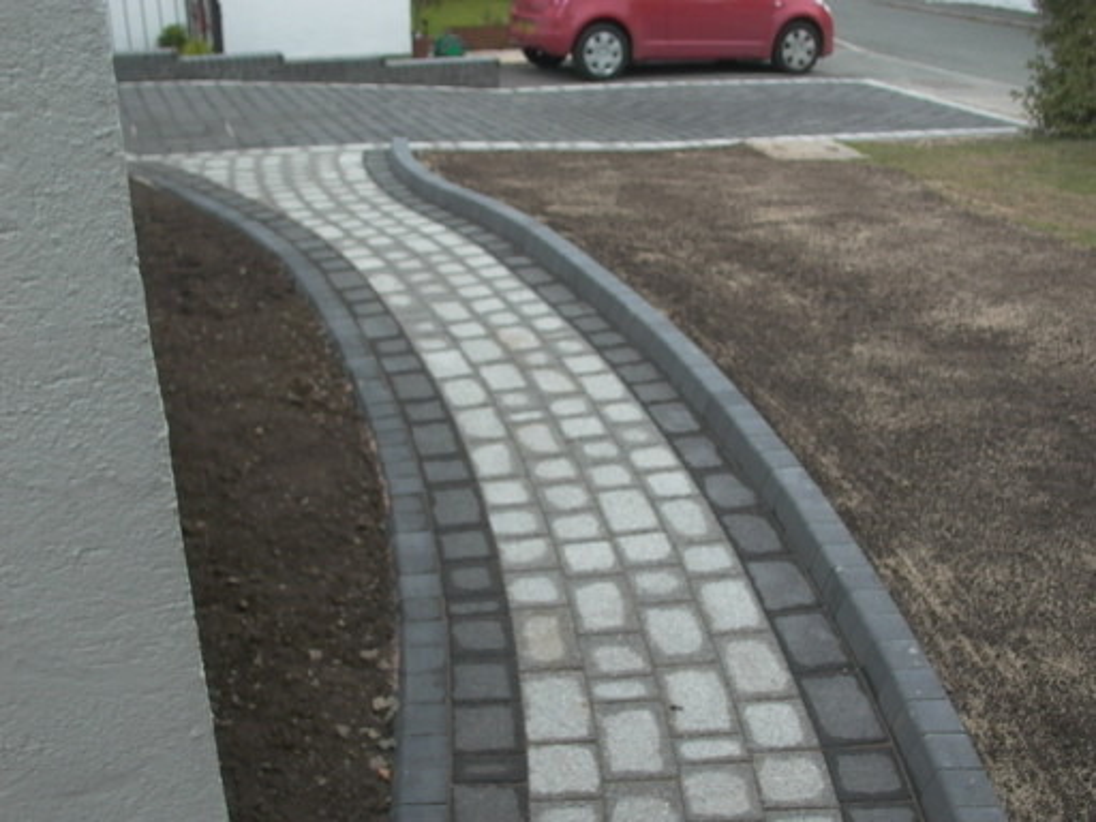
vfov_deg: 42.9
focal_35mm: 33
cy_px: 411
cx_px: 548
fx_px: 1045
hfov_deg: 55.4
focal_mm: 7.13
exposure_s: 1/130
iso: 100
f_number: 4.03
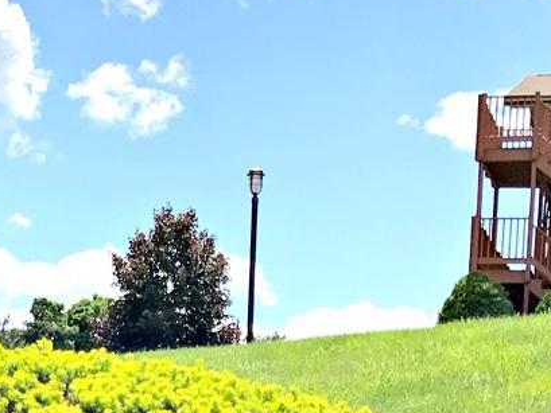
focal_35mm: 107
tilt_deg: -1.5
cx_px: 66
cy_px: 578
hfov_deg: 18.1
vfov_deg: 13.2
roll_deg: -3.0
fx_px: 1704
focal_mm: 3.99
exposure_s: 1/2994
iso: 20
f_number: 1.8
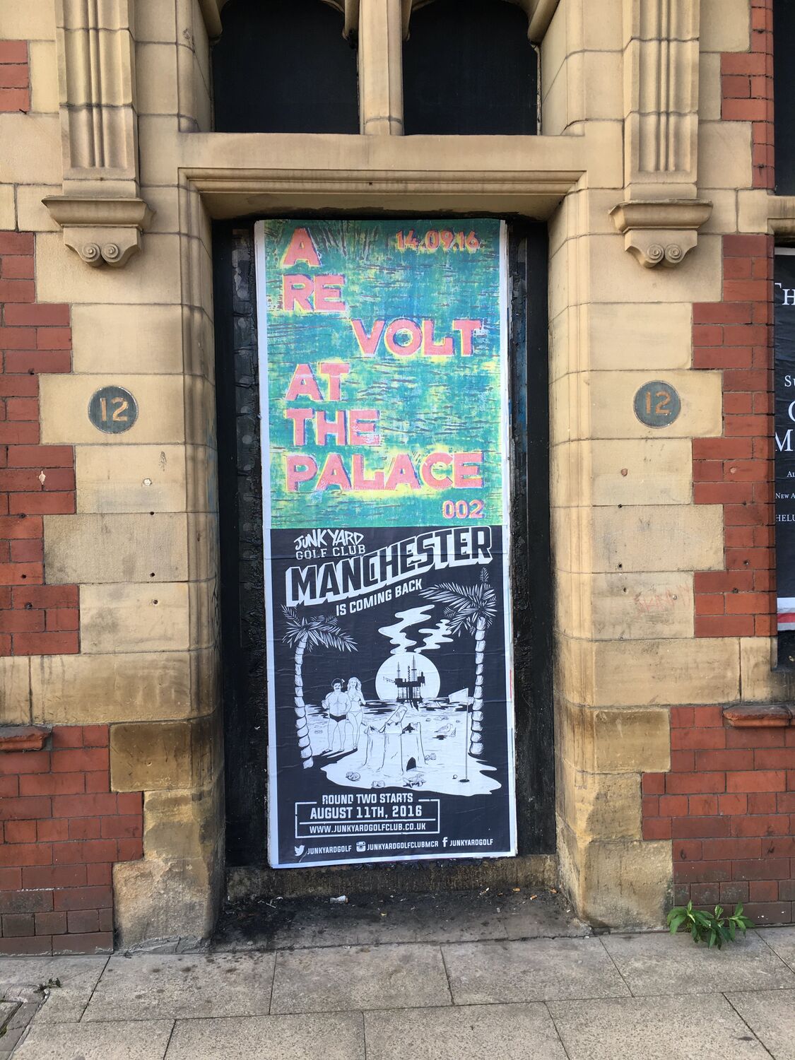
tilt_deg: -0.4
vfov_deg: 61.7
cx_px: 398
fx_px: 888
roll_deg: +1.8
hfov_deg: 48.2
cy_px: 530
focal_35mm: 29
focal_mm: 4.15
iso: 25
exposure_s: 1/124
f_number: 2.2
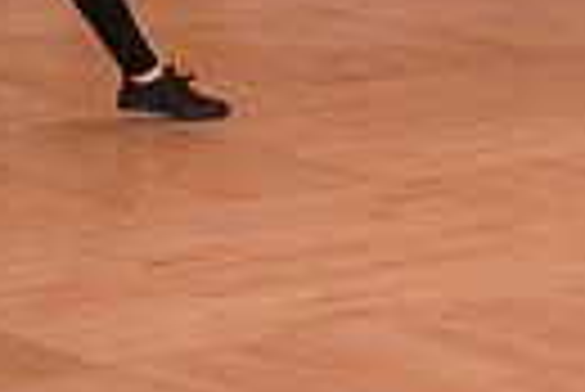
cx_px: 1134
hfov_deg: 8.0
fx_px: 3986
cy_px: -309
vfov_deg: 5.5
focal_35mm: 245
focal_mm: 55
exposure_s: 1/250
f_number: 4.5
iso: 1250
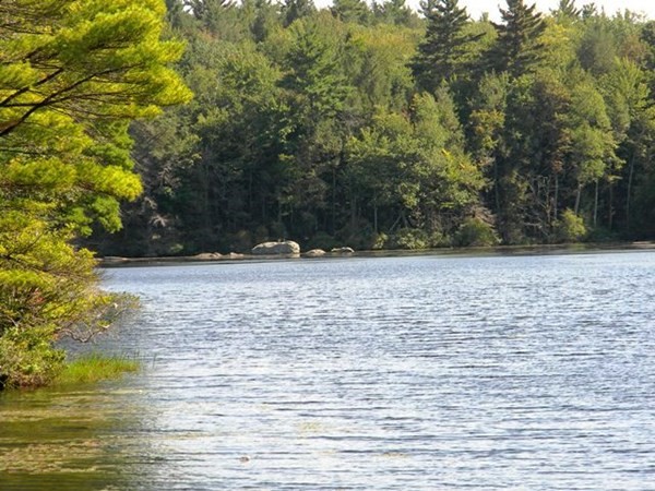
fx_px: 3463
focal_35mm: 183
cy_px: 246
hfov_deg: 10.8
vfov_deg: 8.1
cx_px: 328
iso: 112
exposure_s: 1/191
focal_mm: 33.1
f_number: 5.2
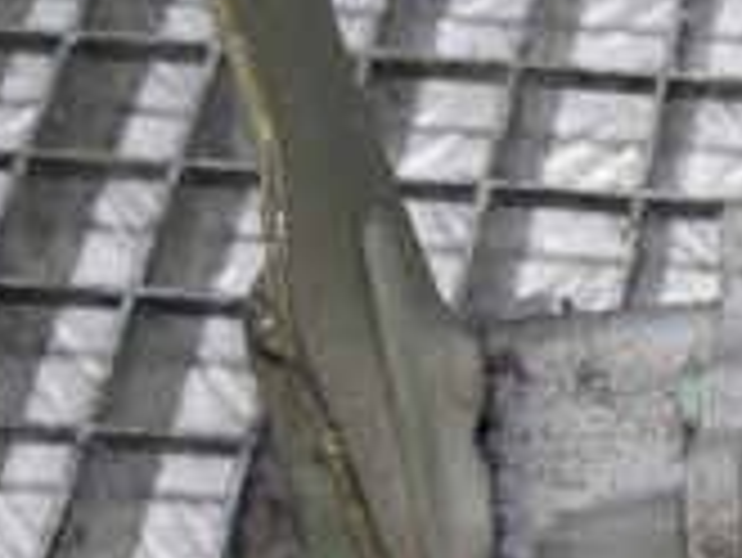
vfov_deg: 15.9
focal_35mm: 91
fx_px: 1952
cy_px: 576
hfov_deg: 19.0
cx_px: 1102
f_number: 1.8
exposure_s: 1/50
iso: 160
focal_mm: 5.23
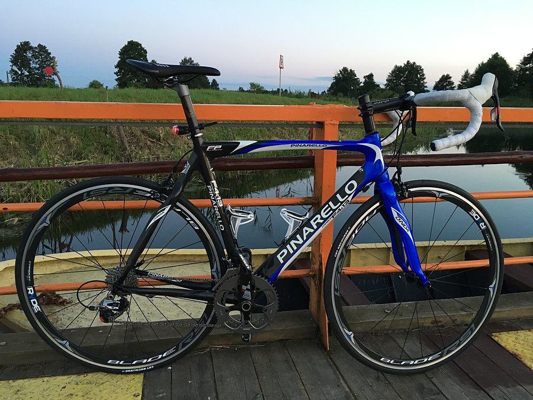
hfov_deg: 61.7
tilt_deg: -12.5
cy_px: 200
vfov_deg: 48.2
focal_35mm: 29
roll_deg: -1.4
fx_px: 447
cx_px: 266
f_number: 2.2
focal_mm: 4.15
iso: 160
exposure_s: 1/33
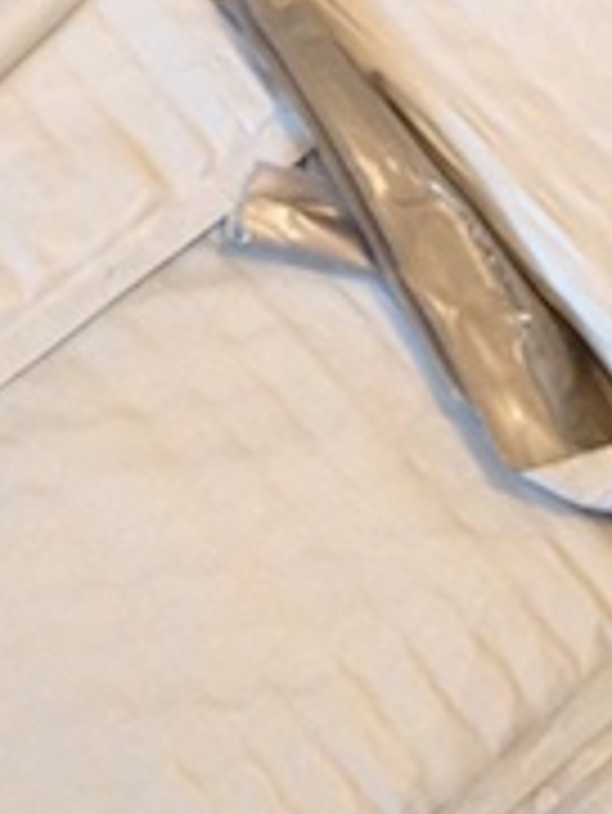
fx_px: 3414
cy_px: 72
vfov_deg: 13.5
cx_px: 151
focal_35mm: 145
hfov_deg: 10.2
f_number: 2.4
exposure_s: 1/20
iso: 250
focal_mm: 4.28
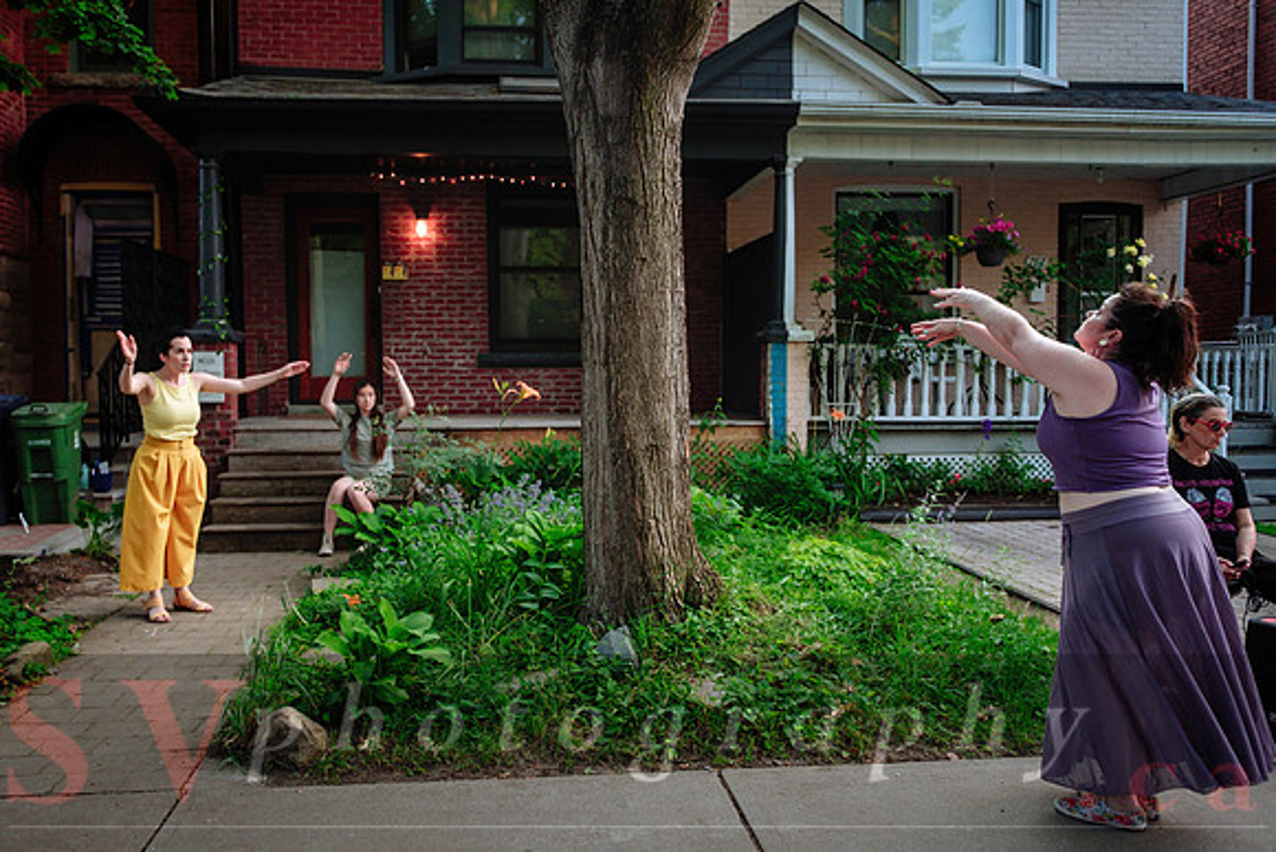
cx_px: 565
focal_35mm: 29
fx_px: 1029
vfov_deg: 45.0
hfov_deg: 63.4
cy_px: 441
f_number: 1.8
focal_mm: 17
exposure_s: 1/500
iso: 500
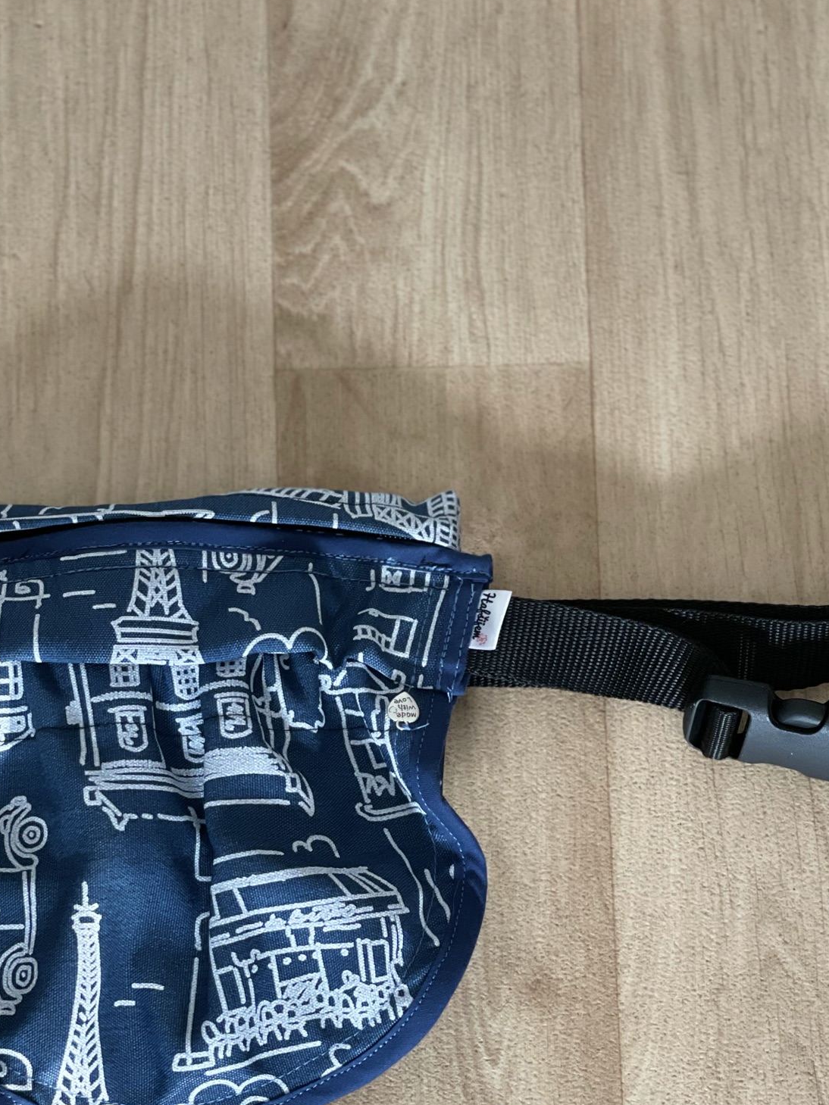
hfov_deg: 20.1
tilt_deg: -80.0
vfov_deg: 26.5
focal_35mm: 73
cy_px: 752
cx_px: 282
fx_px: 2331
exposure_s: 1/33
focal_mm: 6
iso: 160
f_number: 2
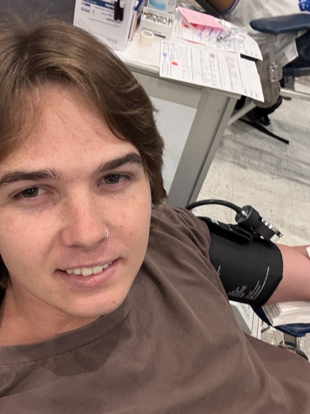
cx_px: 152
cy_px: 219
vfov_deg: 49.0
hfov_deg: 37.7
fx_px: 454
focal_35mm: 38
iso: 320
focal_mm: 2.69
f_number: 1.9
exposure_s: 1/40
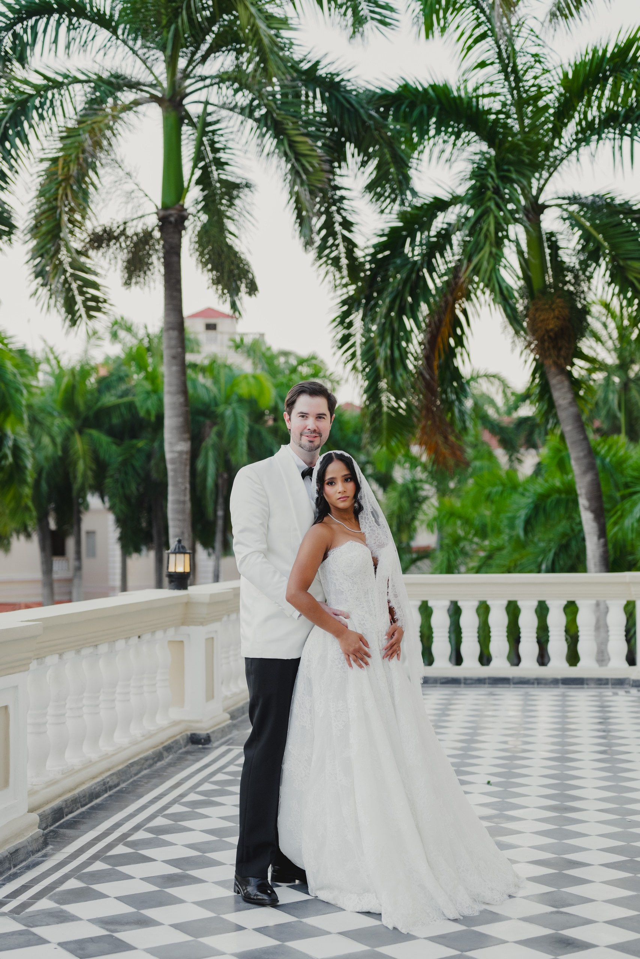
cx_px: 320
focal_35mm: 50
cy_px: 480
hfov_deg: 27.0
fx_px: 1333
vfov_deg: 39.6
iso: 640
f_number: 2.8
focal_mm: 50
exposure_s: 1/400
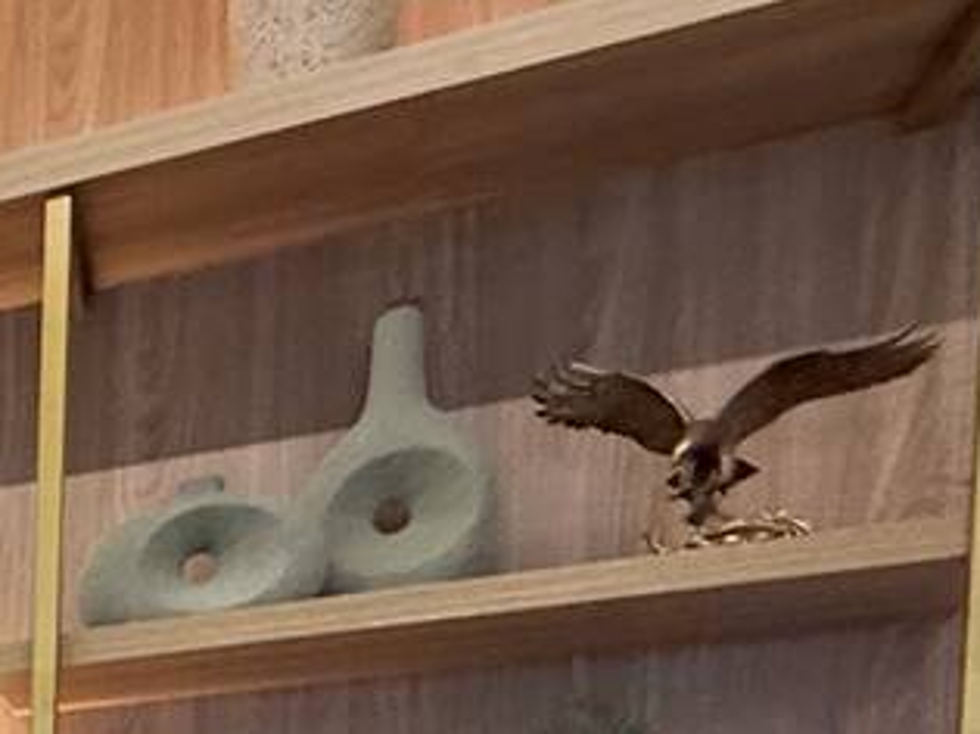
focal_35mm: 64
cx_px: -1070
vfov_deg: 19.3
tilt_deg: -3.2
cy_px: 1179
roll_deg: +0.6
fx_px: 1811
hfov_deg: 18.0
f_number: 2.2
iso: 500
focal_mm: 2.22
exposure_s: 1/60
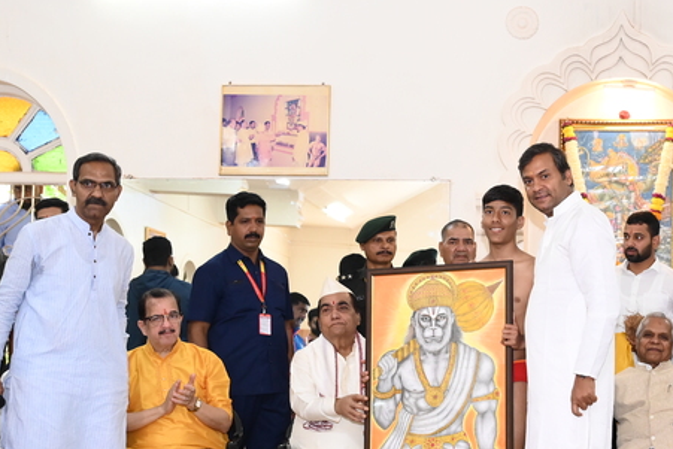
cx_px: 516
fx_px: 1496
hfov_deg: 25.0
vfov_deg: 17.0
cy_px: 298
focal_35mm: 80
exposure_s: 1/100
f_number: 4.5
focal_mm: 40
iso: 3200
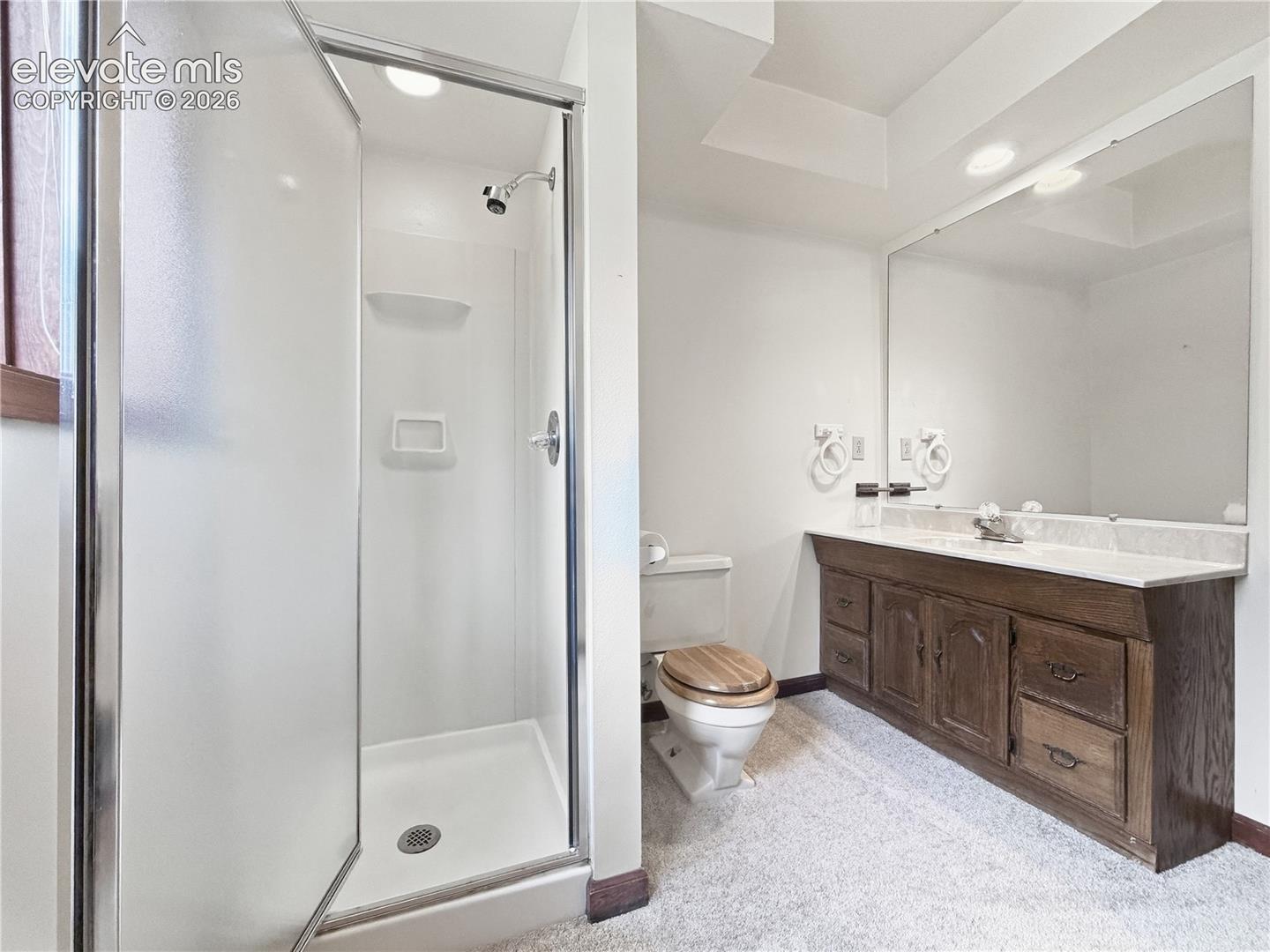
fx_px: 514
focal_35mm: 14
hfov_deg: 102.1
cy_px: 476
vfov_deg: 85.7
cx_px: 635
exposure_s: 1/60
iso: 250
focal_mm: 2.2
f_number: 2.2
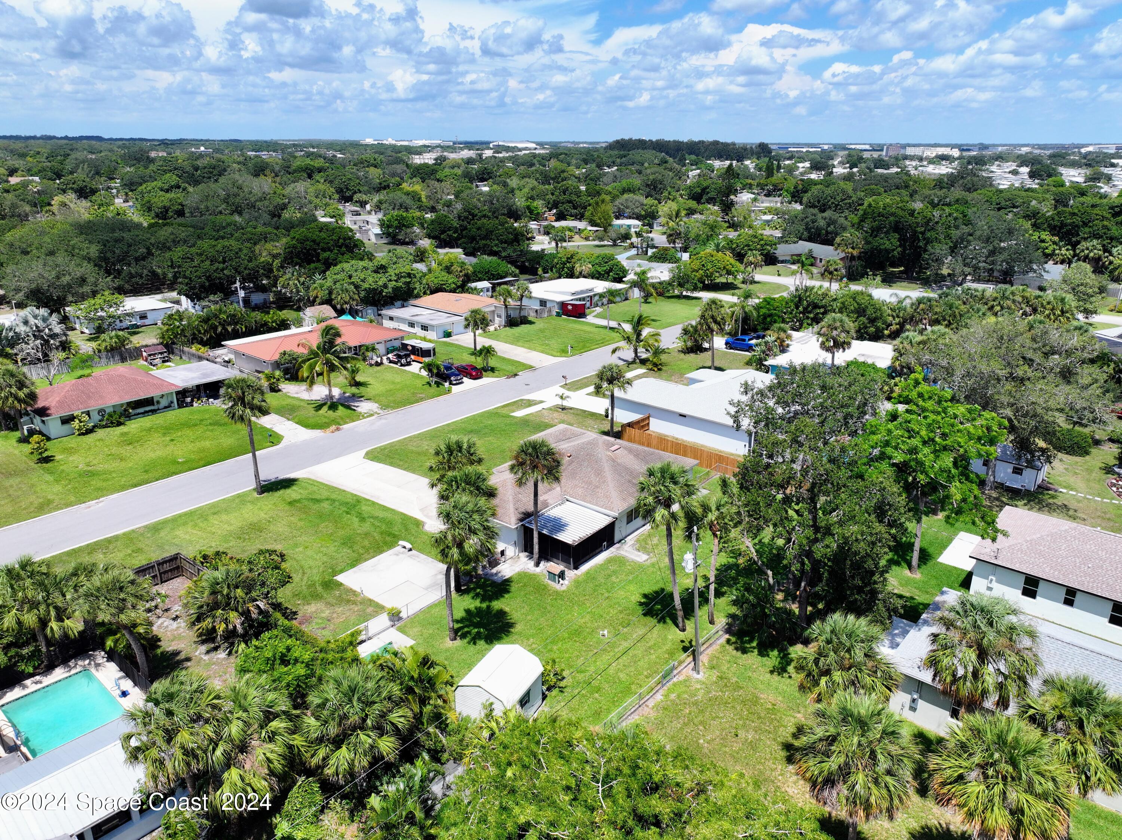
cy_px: 420
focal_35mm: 24
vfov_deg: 56.8
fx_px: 778
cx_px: 561
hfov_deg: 71.6
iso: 100
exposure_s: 1/2000
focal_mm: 12.29
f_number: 2.8
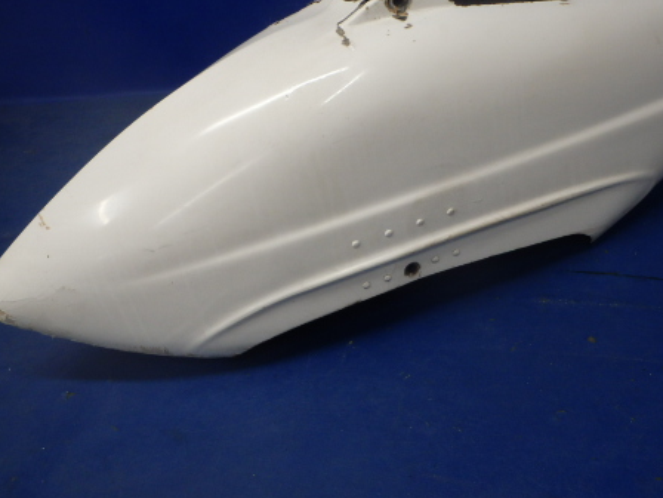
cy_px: 187
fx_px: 766
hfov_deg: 46.6
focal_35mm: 40
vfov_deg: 35.8
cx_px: 392
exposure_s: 1/40
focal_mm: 5
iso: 200
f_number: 3.9
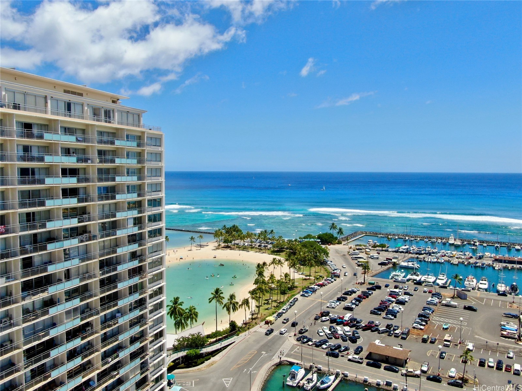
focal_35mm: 26
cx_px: 261
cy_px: 196
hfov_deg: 67.3
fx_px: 392
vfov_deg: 53.0
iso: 100
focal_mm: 4.58
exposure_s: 1/1250
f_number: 2.9
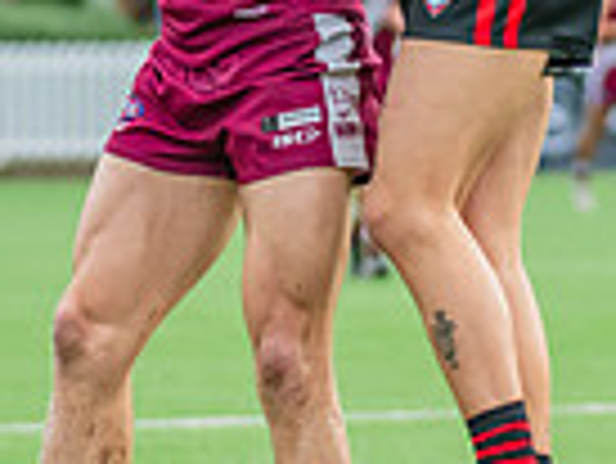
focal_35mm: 743
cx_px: 416
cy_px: -165
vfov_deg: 2.0
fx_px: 13233
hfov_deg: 2.7
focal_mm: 170
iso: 800
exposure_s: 1/1250
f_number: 5
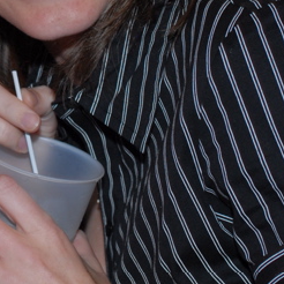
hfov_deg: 9.9
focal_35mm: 174
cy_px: -28
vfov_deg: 9.9
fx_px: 1615
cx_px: -56
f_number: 4.5
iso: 400
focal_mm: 40
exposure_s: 1/15
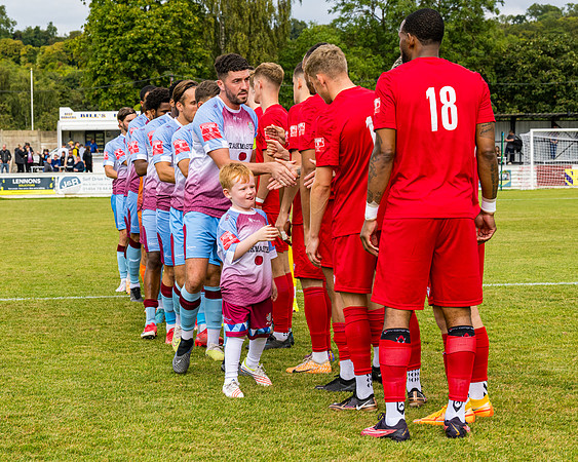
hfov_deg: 19.8
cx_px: 206
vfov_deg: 15.9
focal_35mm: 97
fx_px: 1656
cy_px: 273
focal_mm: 70
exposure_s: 1/500
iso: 400
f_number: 8
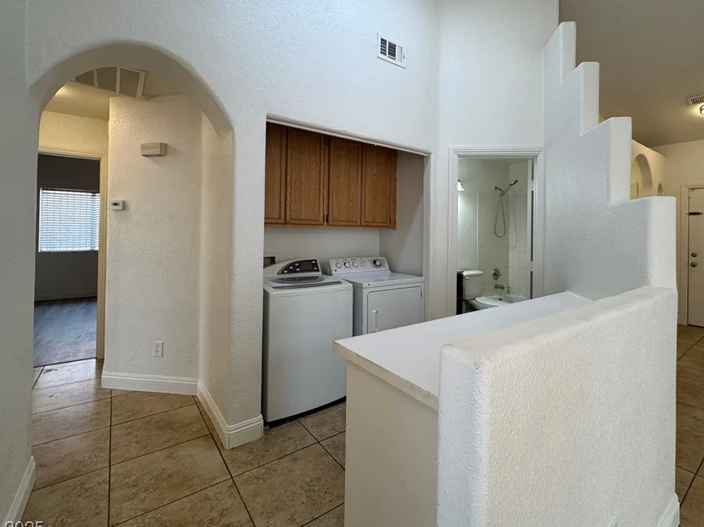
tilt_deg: +1.0
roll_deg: -0.5
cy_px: 227
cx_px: 387
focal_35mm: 17
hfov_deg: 90.7
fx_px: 346
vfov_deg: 74.3
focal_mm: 2.22
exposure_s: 1/120
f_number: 2.2
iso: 160
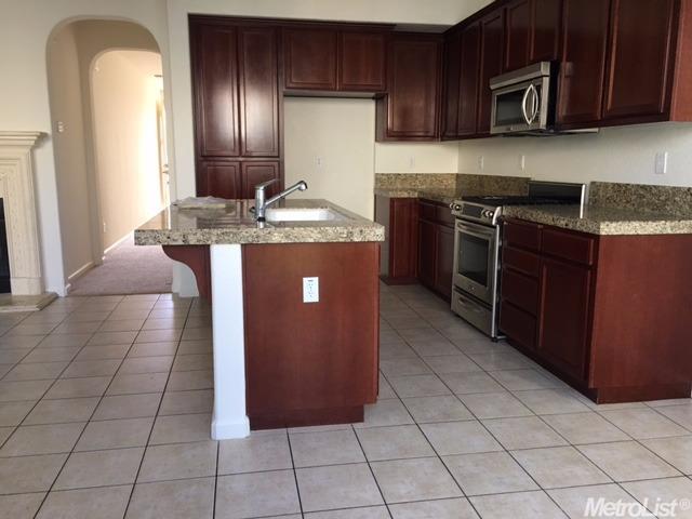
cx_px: 346
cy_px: 260
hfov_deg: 61.7
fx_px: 580
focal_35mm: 29
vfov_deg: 48.2
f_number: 2.2
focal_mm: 4.15
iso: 40
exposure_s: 1/30
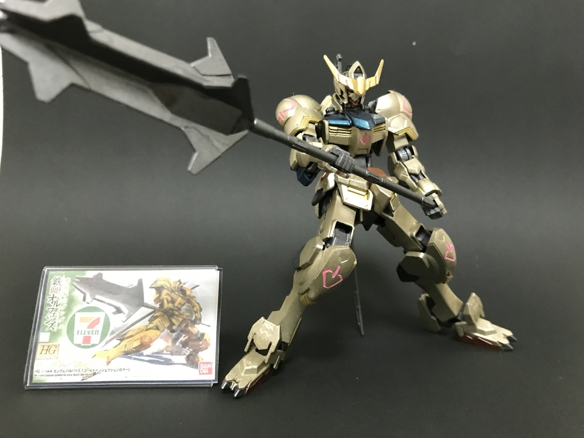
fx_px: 472
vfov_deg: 49.7
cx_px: 292
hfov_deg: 63.4
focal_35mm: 28
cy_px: 219
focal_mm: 3.99
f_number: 1.8
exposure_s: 1/13
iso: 100
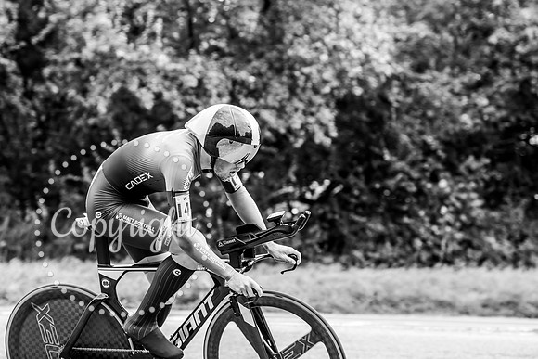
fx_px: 1584
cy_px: 180
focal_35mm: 106
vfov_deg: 12.9
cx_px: 269
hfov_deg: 19.3
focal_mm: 106
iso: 800
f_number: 4
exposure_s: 1/1000
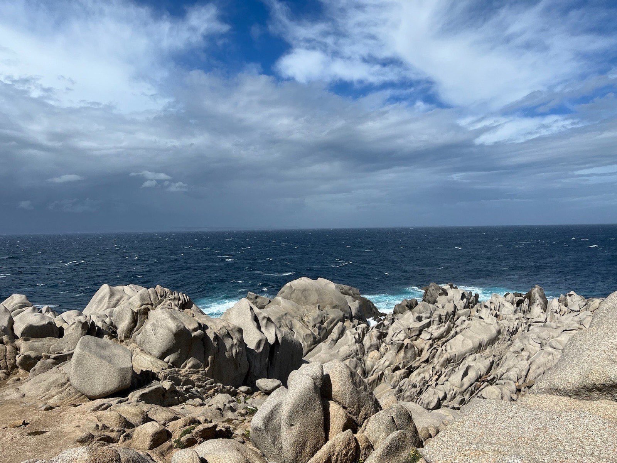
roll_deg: +1.8
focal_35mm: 26
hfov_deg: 67.3
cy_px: 232
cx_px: 308
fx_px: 463
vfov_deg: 53.1
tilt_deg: +0.8
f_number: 1.5
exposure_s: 1/9434
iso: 50
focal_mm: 5.7
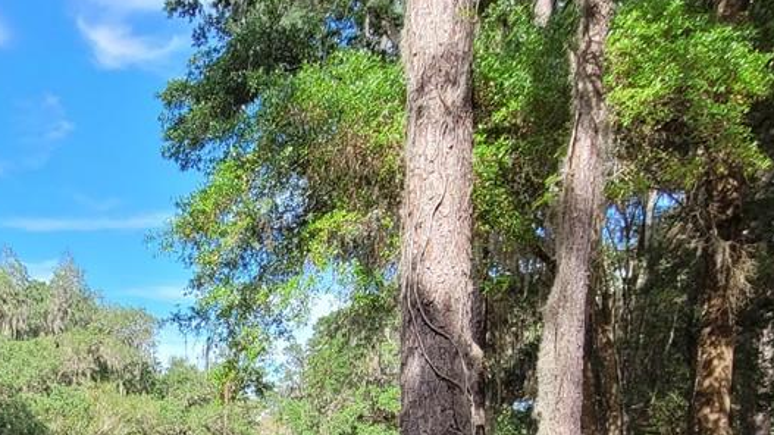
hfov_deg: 42.6
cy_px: 522
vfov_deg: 25.0
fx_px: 882
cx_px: 50
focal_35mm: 43
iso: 40
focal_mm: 1.74
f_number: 2.2
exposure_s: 1/396
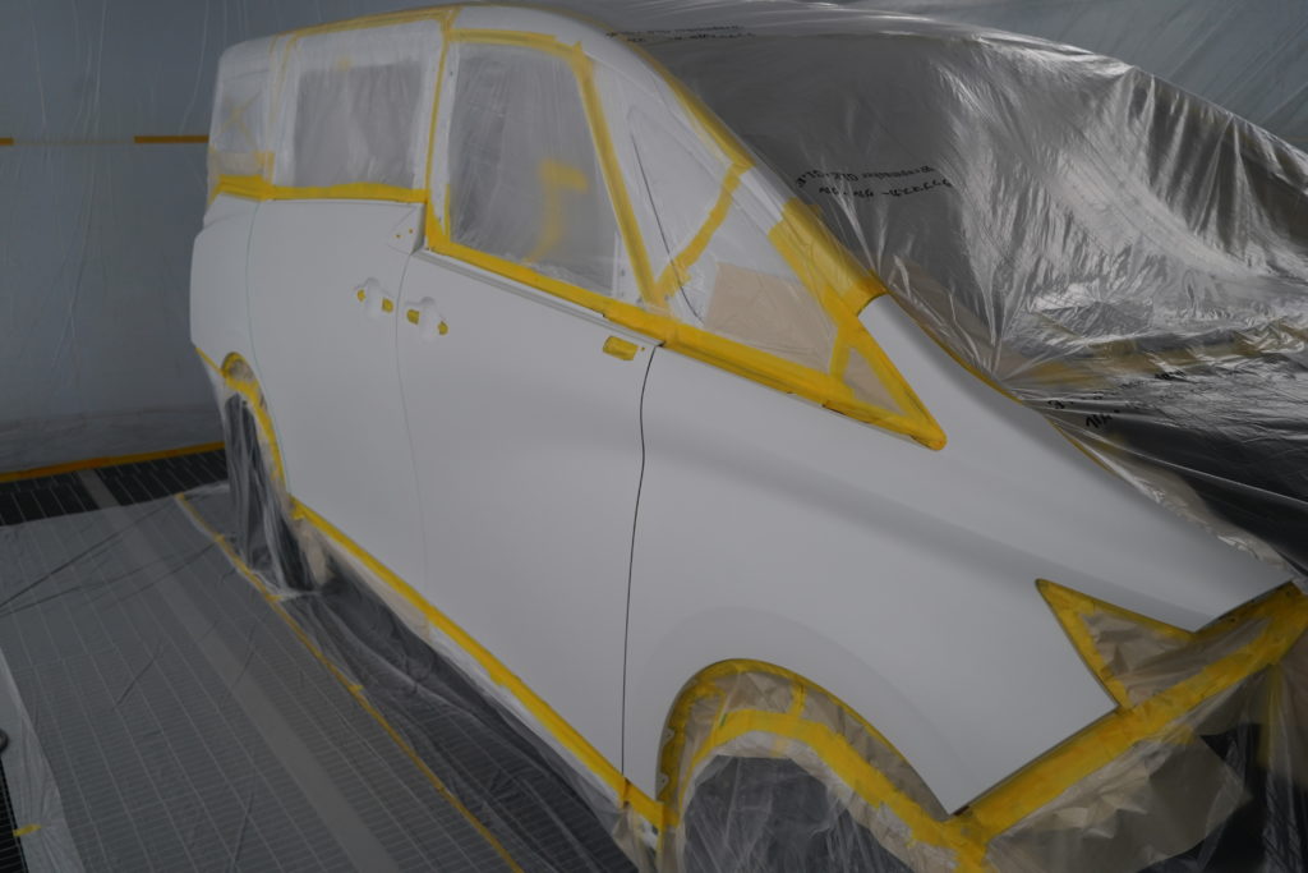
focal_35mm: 33
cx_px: 654
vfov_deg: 40.0
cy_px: 436
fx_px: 1199
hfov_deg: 57.2
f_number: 4.5
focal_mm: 33
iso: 500
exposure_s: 1/160
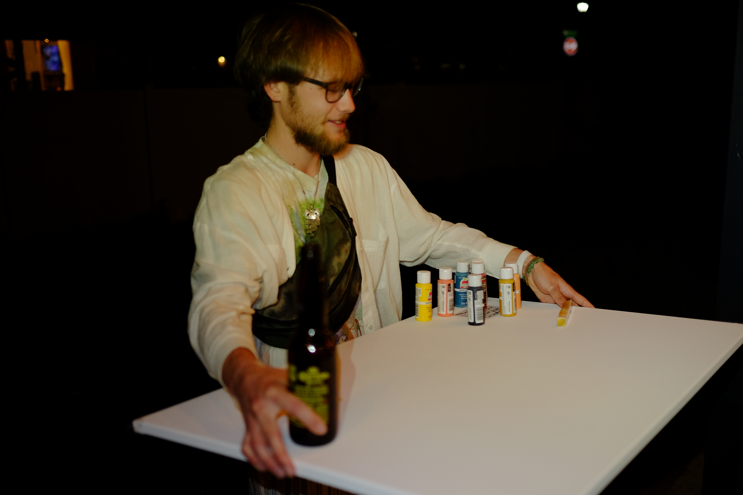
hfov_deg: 54.4
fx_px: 722
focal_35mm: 35
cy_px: 248
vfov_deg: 37.9
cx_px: 372
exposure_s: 1/58
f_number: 1.4
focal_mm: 23
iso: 400
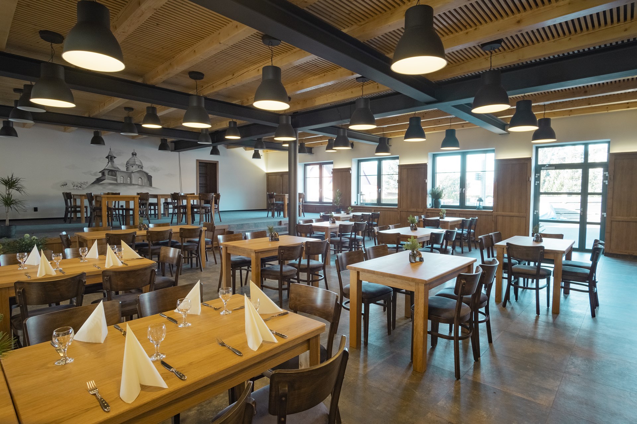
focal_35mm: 18
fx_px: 318
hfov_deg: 90.0
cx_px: 318
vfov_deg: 67.4
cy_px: 212
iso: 640
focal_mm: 12
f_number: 8
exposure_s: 1/10
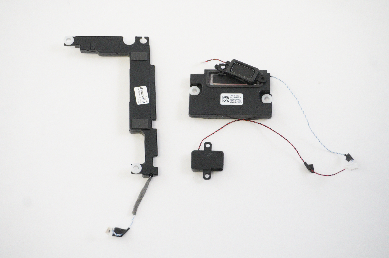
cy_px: 129
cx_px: 194
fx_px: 648
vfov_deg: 22.6
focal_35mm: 60
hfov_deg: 33.4
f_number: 5.6
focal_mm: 40
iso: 6400
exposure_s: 1/320
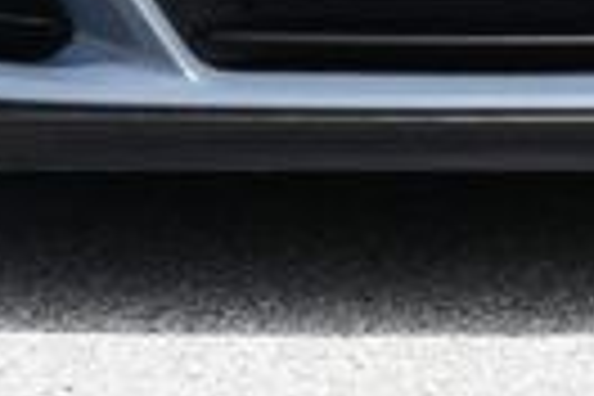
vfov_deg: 3.3
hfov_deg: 5.1
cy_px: -432
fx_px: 6715
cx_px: 468
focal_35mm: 407
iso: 180
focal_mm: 42
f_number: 8
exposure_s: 1/250
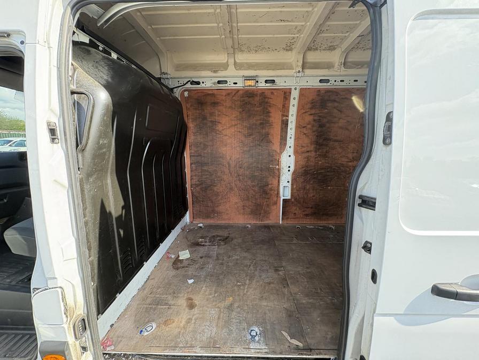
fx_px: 194
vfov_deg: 85.7
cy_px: 180
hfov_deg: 102.1
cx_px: 240
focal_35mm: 14
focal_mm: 2.22
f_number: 2.2
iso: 100
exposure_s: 1/136
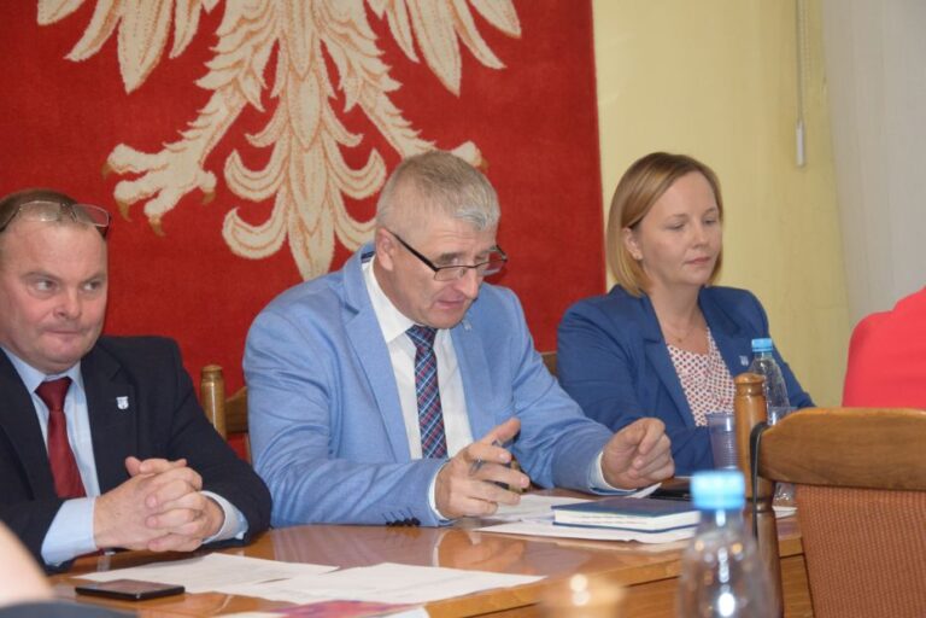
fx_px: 2238
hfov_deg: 23.4
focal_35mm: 87
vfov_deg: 15.7
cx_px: 463
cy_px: 309
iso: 2500
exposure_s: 1/60
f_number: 5
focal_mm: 58
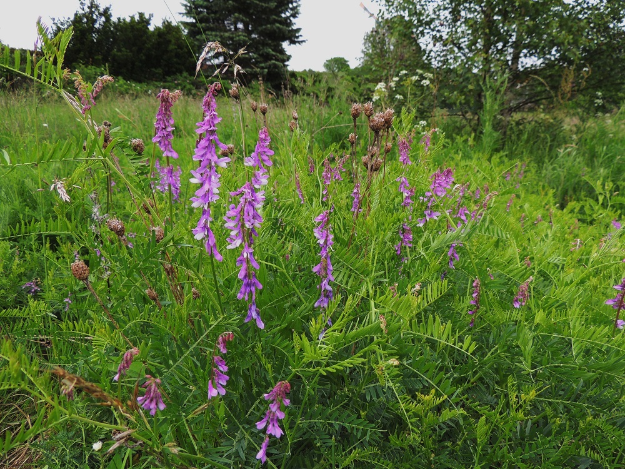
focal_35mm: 24
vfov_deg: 56.8
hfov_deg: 71.6
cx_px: 312
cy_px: 234
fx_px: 433
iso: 100
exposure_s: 1/125
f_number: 3
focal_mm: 4.3
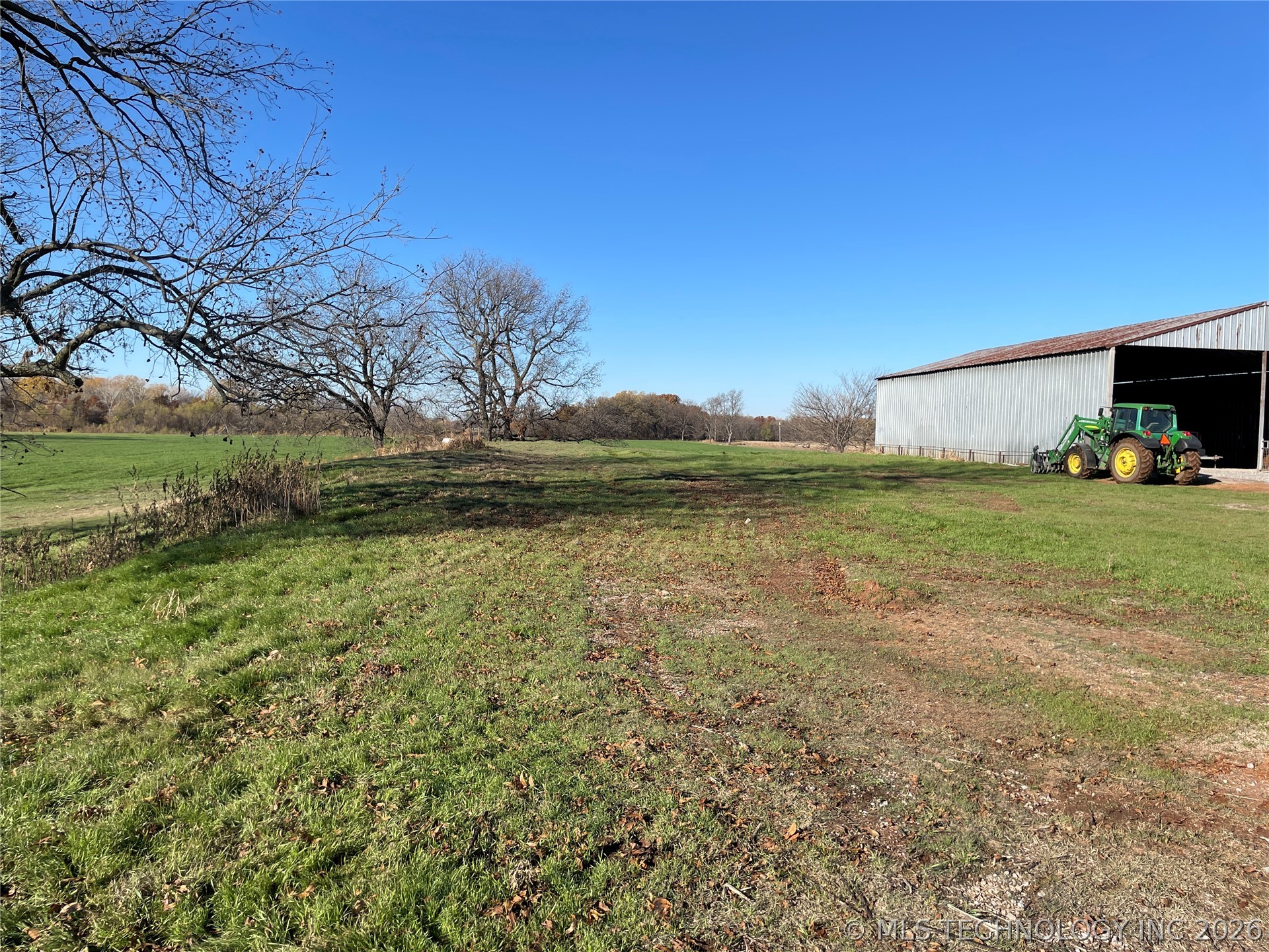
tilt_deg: -1.8
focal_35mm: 26
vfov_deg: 53.1
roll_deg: -1.1
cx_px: 634
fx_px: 953
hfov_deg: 67.3
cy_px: 476
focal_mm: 4.2
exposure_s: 1/3125
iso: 32
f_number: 1.6
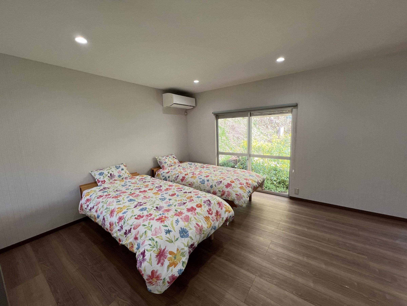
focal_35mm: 13
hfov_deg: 106.2
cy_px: 153
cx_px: 204
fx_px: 153
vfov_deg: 89.9
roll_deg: +2.2
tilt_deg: -9.0
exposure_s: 1/99
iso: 40
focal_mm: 1.57
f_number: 1.8
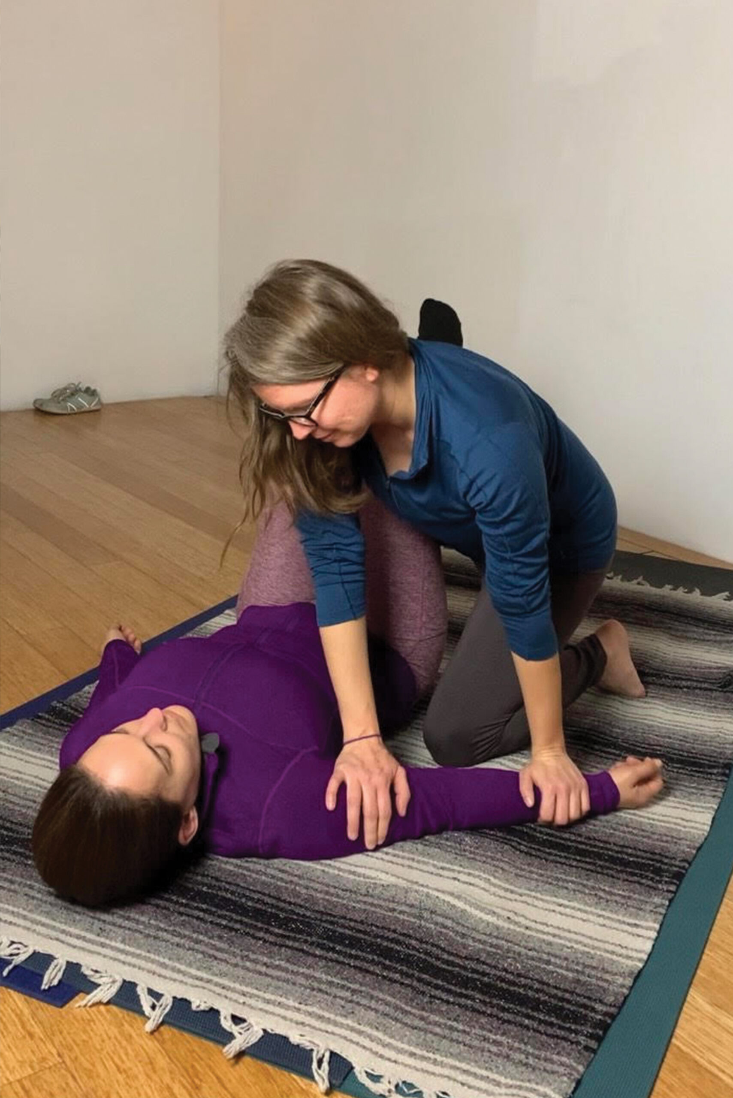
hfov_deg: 43.6
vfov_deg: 61.9
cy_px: 549
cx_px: 366
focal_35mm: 30
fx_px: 915
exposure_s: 1/250
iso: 2500
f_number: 4
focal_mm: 30
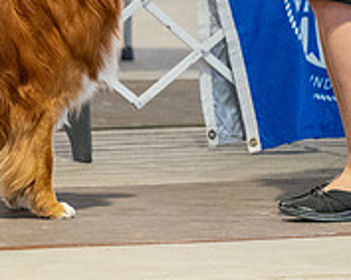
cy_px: -91
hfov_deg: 2.7
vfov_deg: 2.2
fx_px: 7322
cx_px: 64
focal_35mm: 706
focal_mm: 197
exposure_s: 1/250
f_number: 3.5
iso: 6400
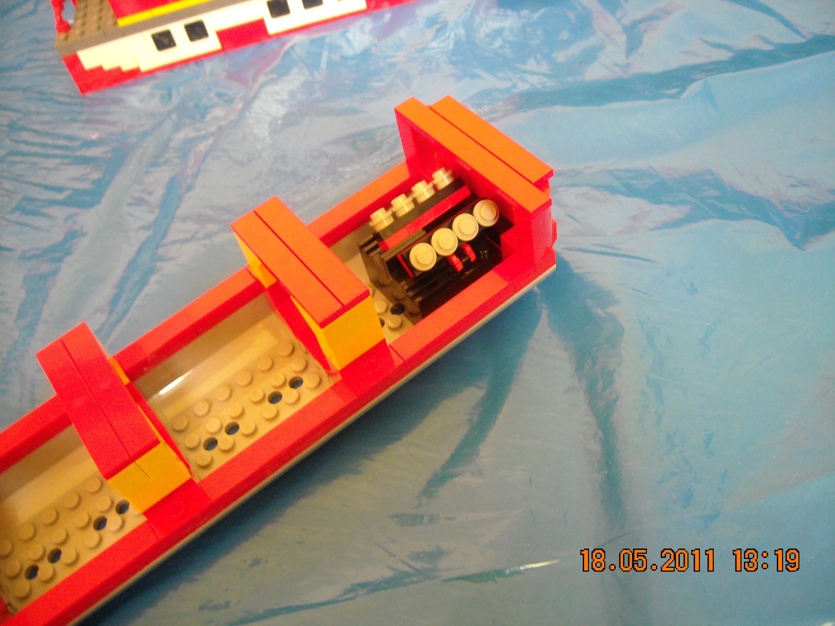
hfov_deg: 52.6
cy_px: 313
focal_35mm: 35
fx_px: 844
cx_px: 418
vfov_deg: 40.7
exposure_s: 1/14
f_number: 2.8
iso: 400
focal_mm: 5.7
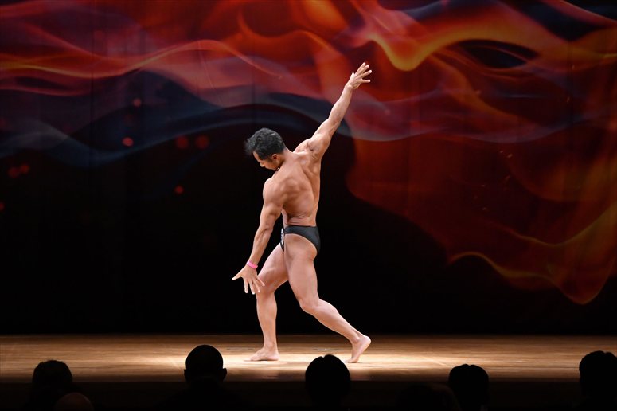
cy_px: 206
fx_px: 3203
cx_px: 308
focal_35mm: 187
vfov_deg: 7.3
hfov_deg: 11.0
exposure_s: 1/400
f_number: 5.6
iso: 4000
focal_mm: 125
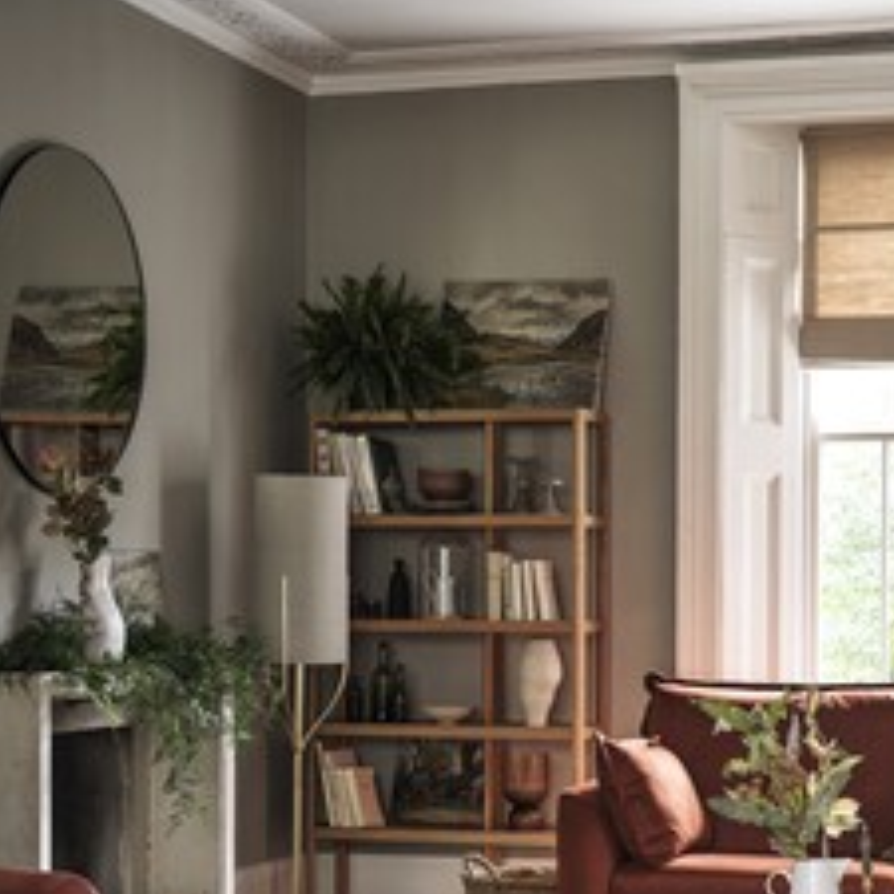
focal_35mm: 80
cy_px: 576
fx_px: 2338
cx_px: 638
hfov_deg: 21.5
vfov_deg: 21.6
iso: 100
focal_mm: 60
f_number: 8
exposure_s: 1.6
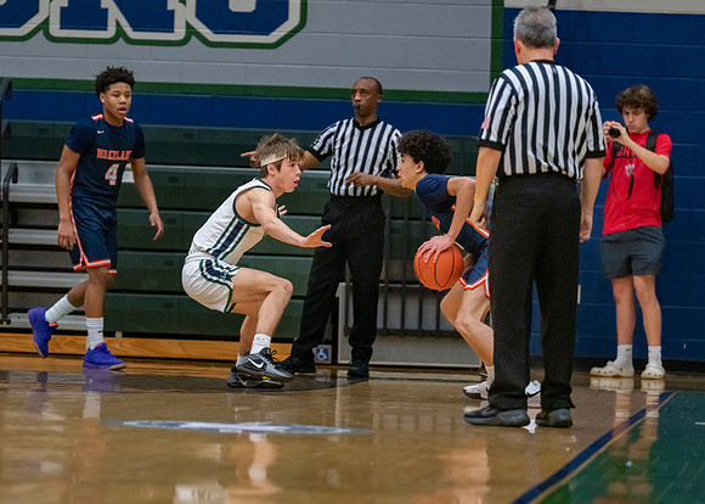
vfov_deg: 5.2
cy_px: 250
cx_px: 227
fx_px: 5589
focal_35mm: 279
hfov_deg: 7.2
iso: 2500
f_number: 2.8
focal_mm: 200
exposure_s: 1/1000
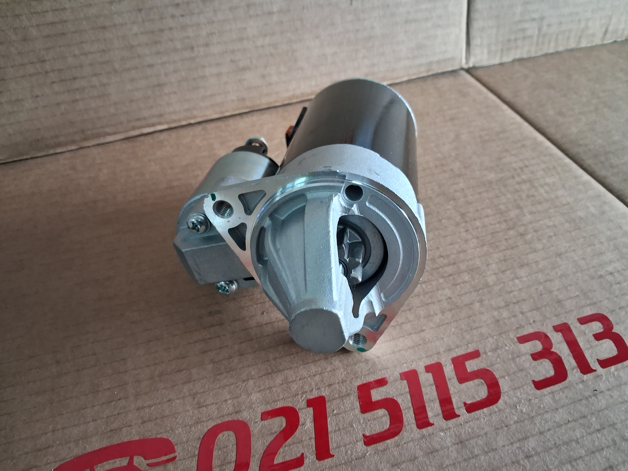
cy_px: 236
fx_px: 490
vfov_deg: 51.4
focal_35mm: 27
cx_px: 314
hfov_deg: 65.3
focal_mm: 4
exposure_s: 1/60
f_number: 1.8
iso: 400
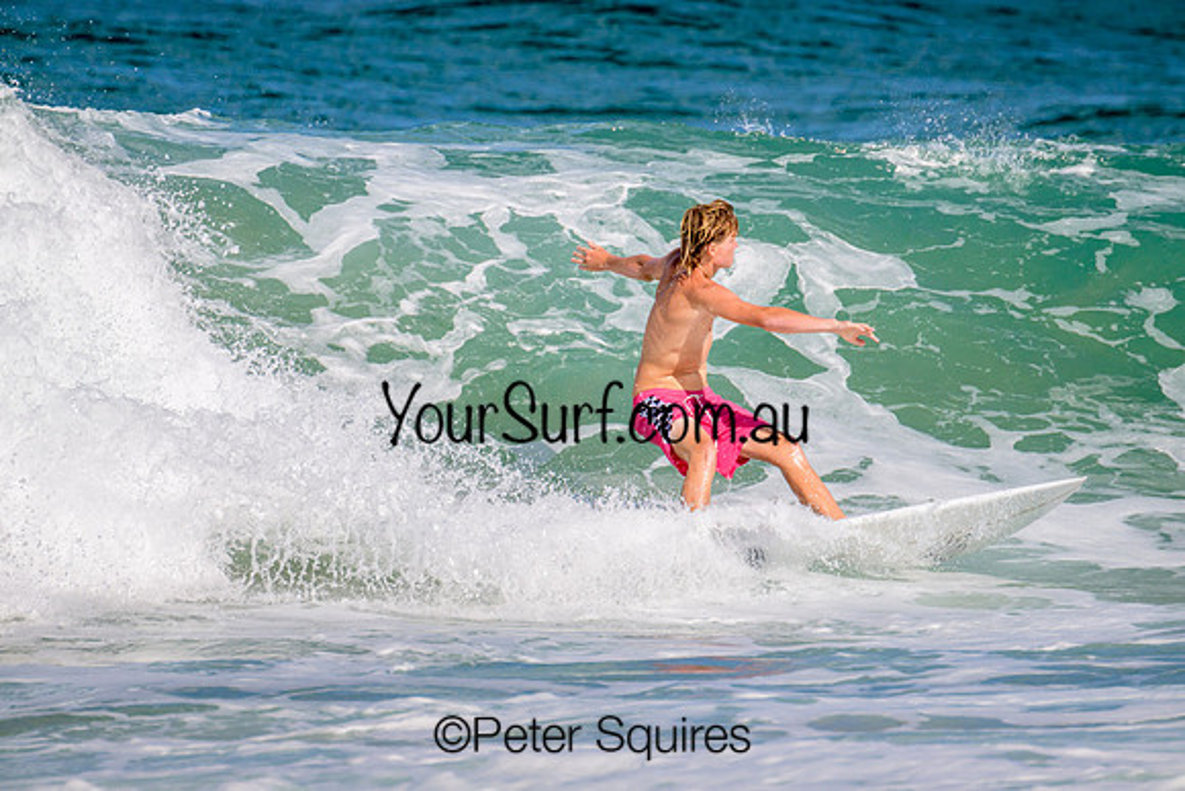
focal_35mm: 800
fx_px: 26338
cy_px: 396
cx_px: 592
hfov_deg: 2.6
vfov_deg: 1.7
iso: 400
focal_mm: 800
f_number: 11
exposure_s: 1/2000
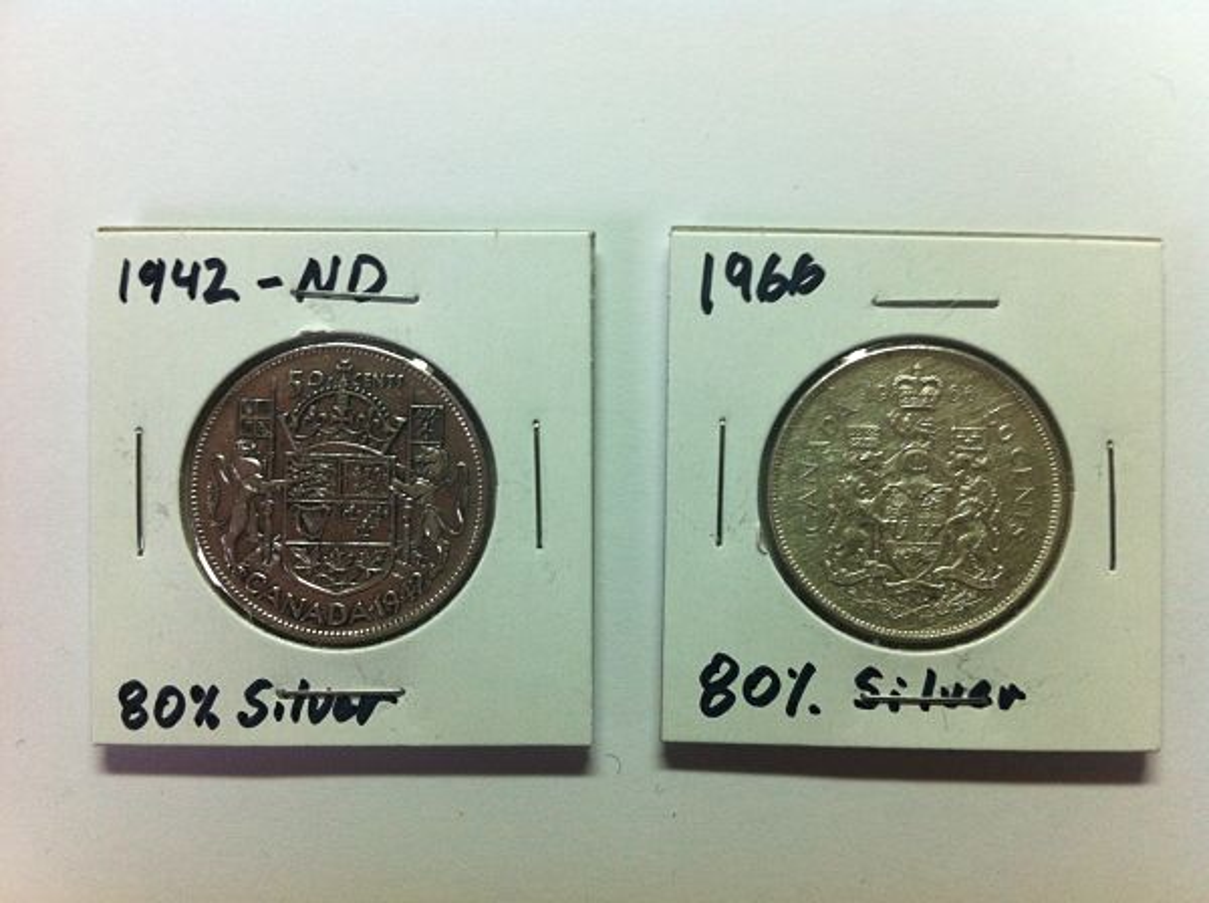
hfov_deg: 52.7
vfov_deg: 40.6
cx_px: 604
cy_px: 452
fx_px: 1220
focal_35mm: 35
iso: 100
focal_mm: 3.85
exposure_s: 1/15
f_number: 2.8
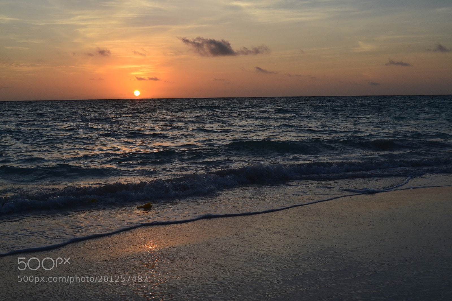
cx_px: 226
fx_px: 546
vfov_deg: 30.8
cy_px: 150
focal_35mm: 44
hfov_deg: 45.0
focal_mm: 29
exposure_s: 1/320
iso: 400
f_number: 10
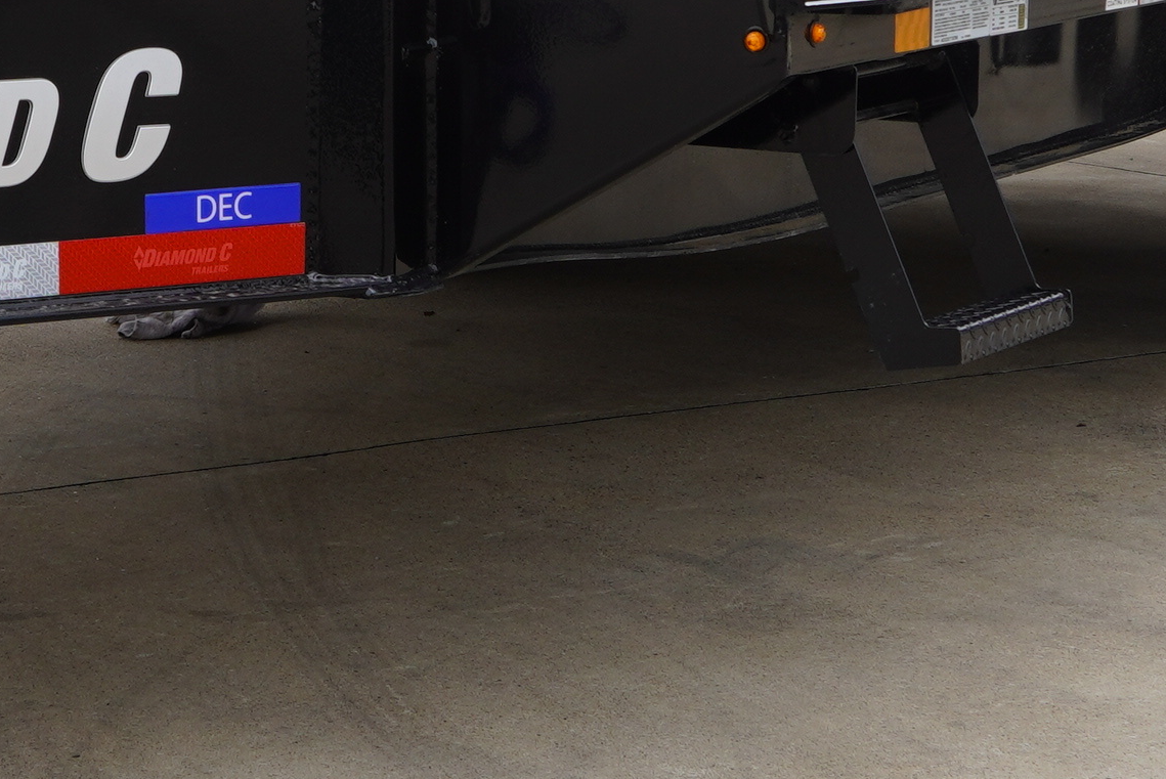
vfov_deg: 10.2
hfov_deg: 15.2
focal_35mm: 134
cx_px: 232
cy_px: 133
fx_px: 4343
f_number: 6.3
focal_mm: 24
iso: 100
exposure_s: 1/100
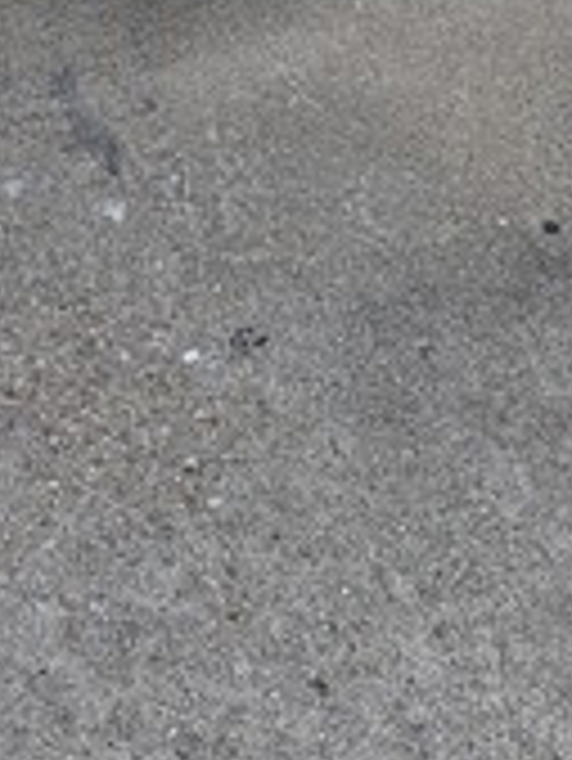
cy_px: -1369
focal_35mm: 145
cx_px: -254
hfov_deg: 10.0
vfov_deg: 10.5
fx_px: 3191
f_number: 1.68
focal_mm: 6.9
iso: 29
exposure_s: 1/243
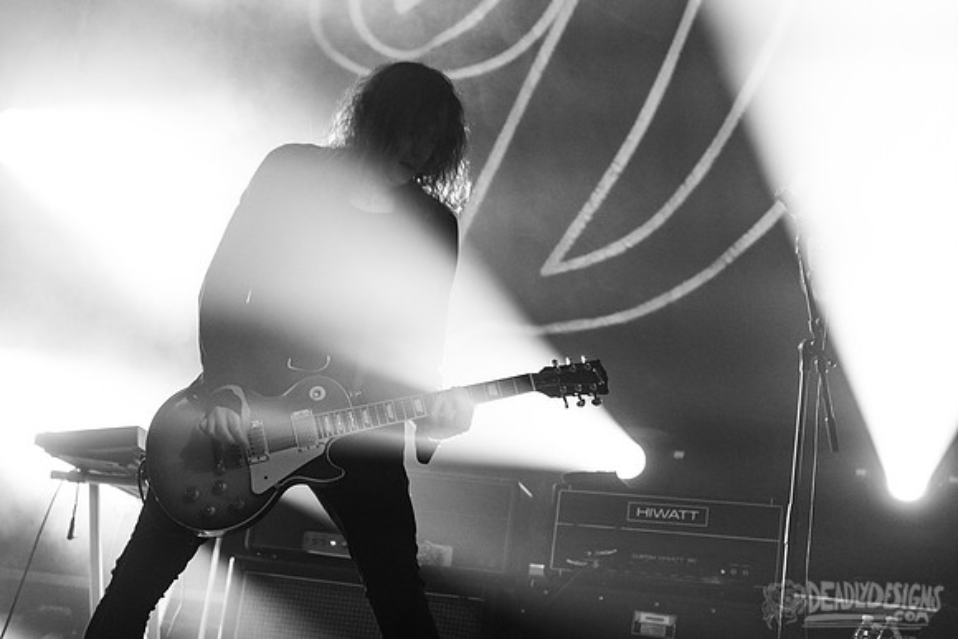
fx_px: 2091
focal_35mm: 79
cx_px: 420
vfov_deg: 17.4
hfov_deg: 25.8
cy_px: 291
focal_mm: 70
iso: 2500
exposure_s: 1/320
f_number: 3.2
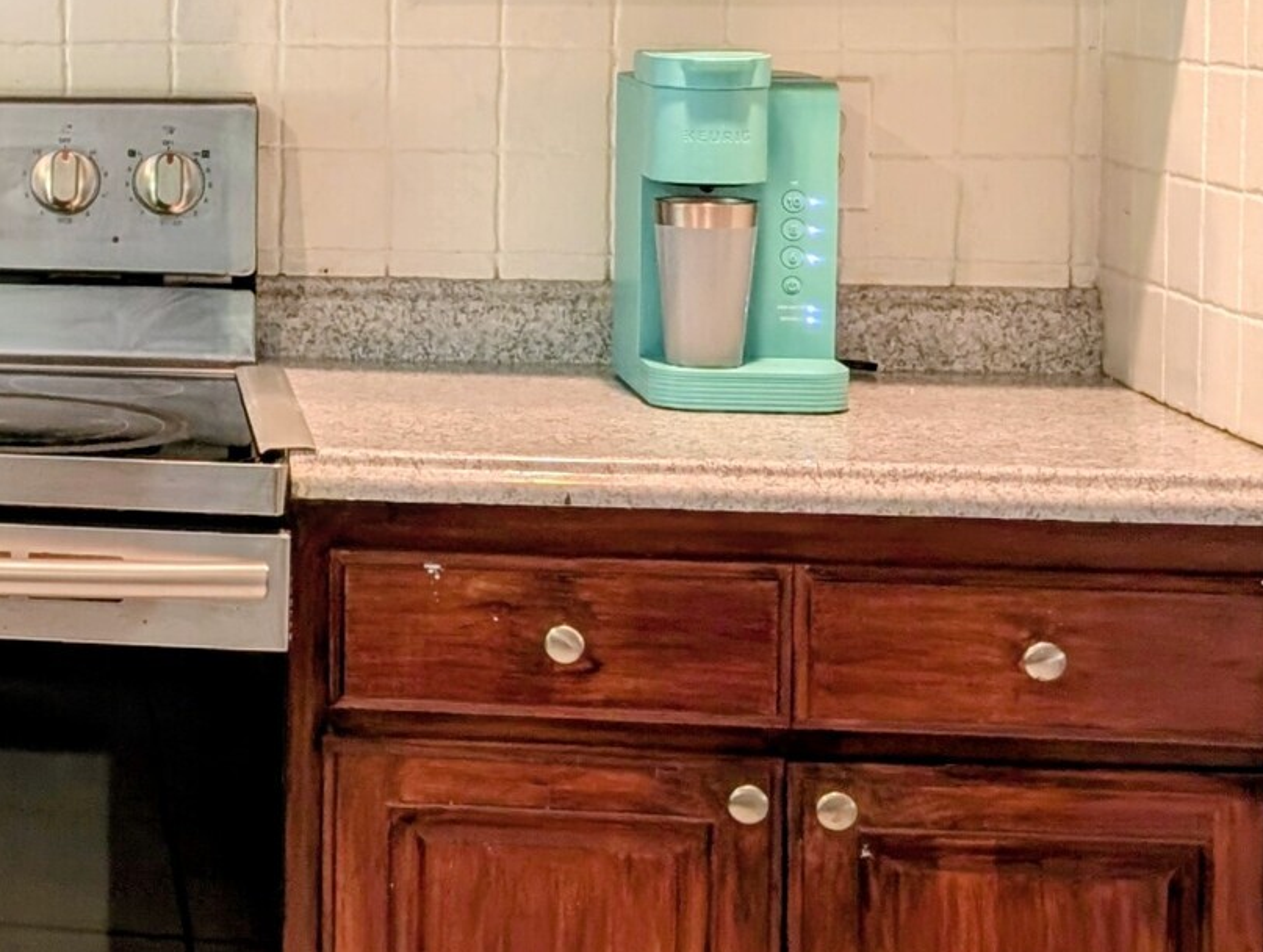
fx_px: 3326
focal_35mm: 91
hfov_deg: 18.3
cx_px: -787
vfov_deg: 16.1
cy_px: 141
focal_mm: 6.9
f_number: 1.68
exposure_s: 1/24
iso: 58
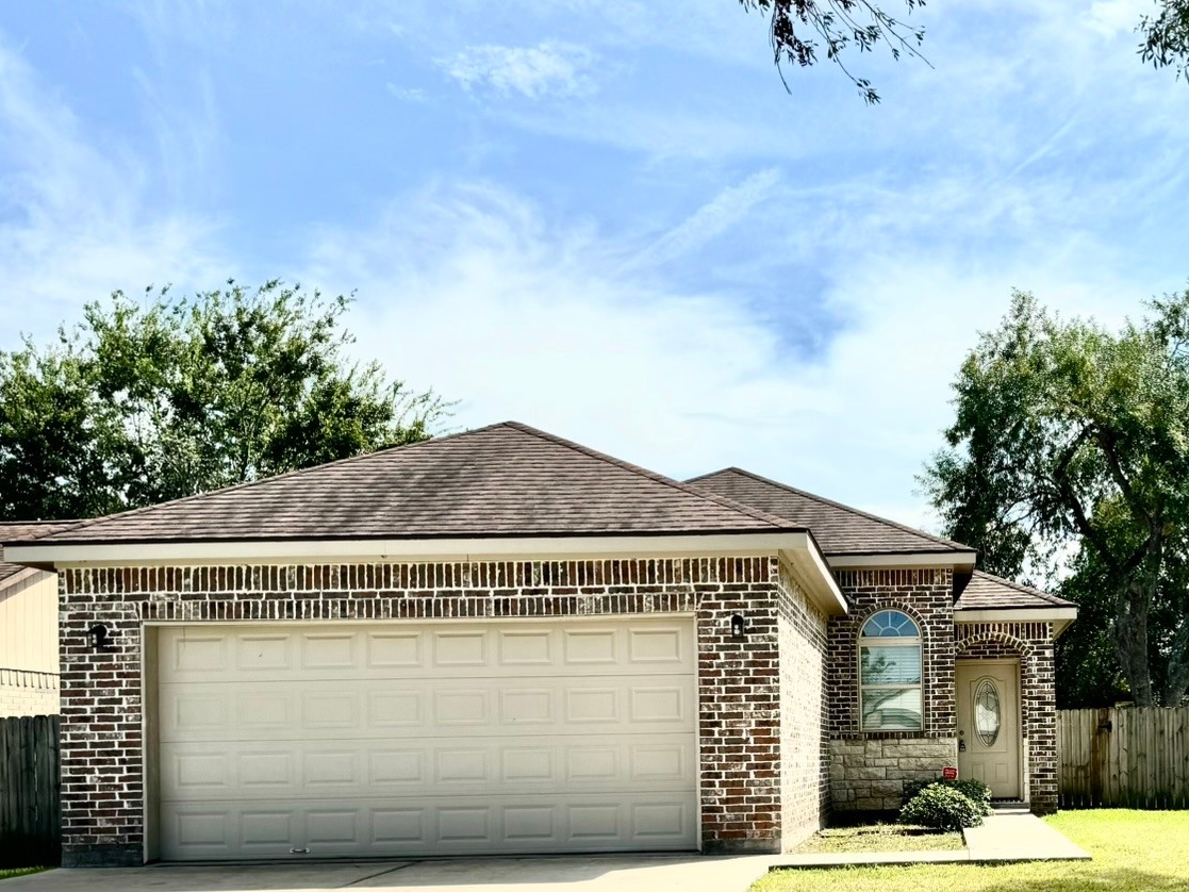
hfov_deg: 41.5
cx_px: 913
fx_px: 1511
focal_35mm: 44
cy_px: 731
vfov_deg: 31.9
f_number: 1.78
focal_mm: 6.76
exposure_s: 1/5814
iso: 80
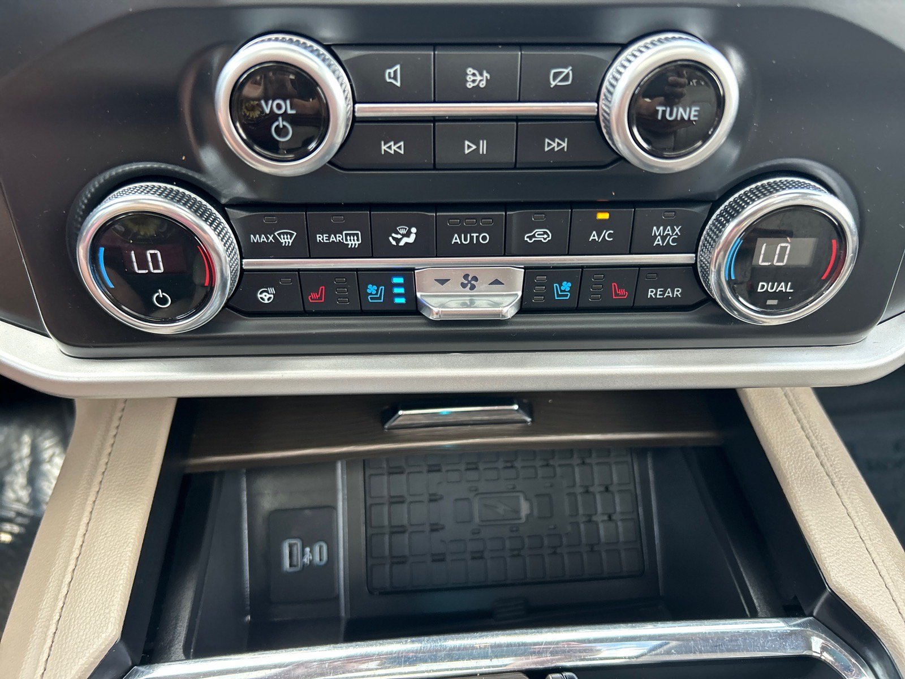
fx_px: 680
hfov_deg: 67.3
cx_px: 452
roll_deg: +0.6
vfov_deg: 53.1
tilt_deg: -42.7
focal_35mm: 26
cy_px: 340
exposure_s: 1/121
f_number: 1.5
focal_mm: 5.7
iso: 125
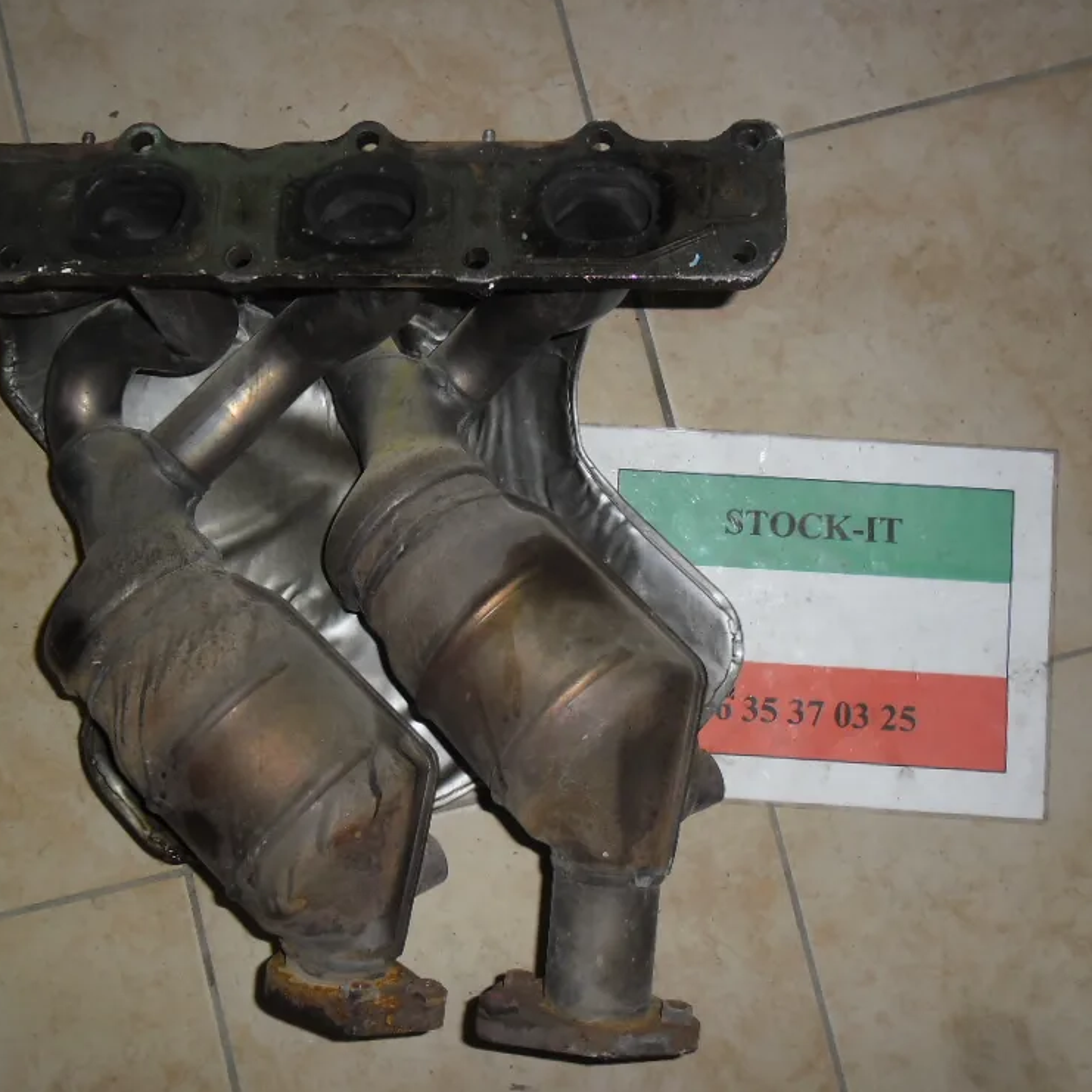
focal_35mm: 33
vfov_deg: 49.7
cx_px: 479
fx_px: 1178
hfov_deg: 49.6
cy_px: 531
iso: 80
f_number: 3.5
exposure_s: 1/45
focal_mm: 4.9
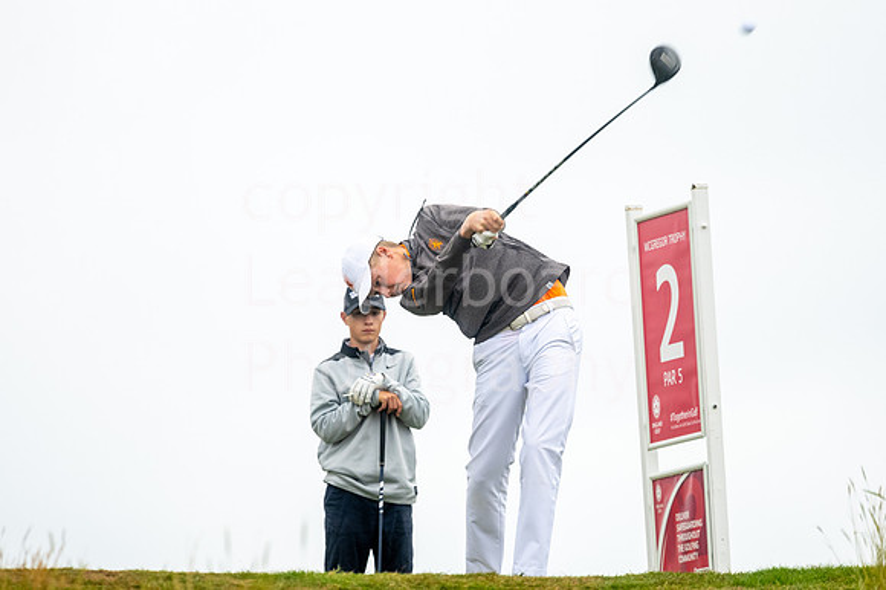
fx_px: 11068
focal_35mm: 450
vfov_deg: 3.1
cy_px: 295
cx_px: 443
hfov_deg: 4.6
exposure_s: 1/1000
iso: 400
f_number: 4
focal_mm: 300
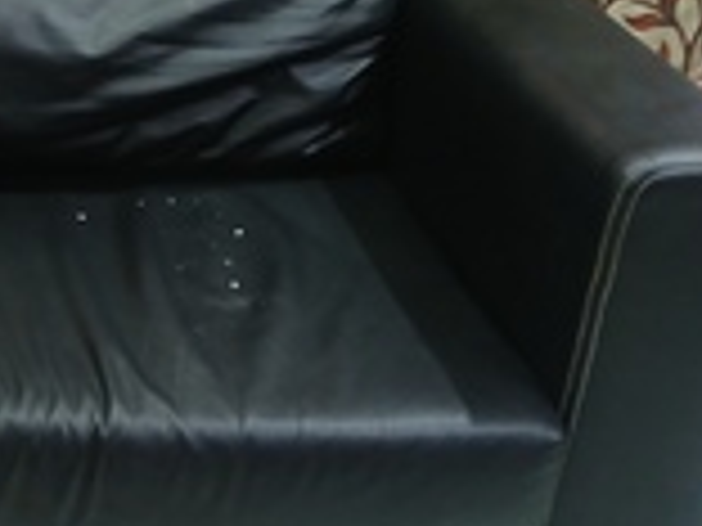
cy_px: 29
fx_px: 1541
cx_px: -38
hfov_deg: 24.2
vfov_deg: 19.0
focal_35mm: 76
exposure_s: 1/24
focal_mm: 3.98
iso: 400
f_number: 1.8
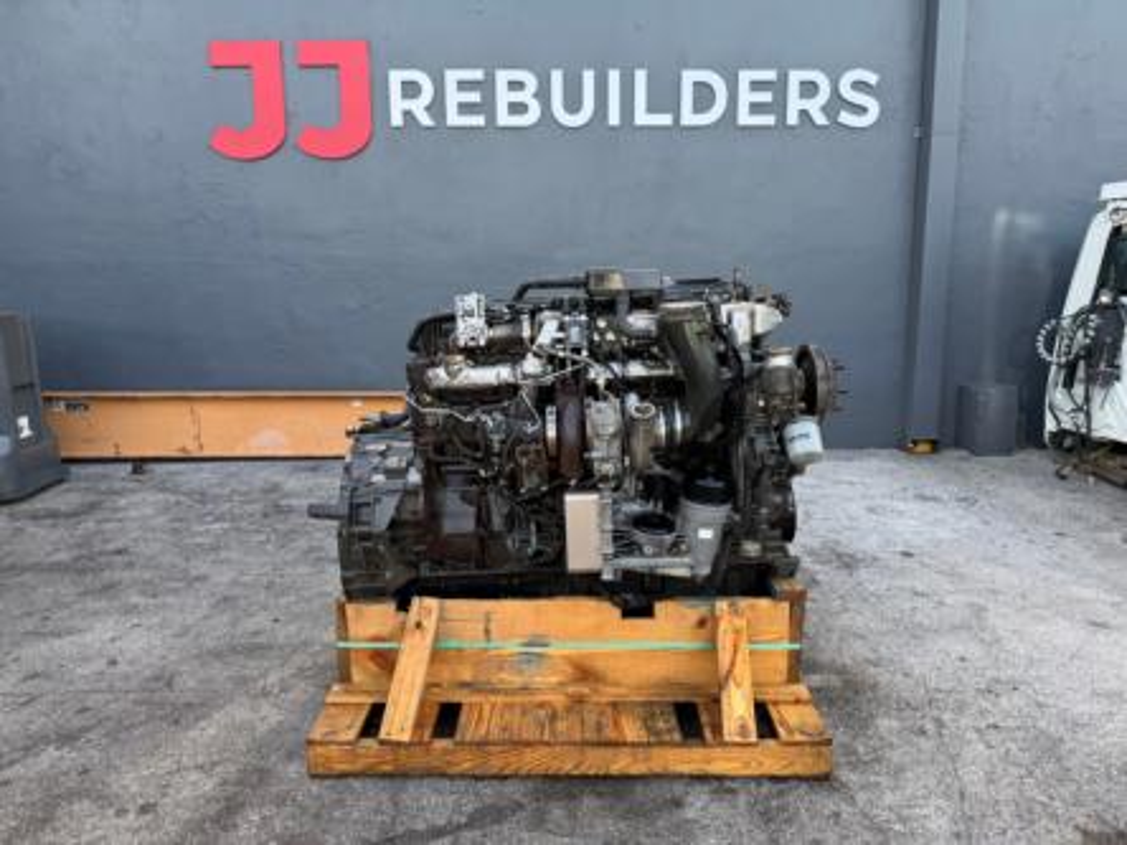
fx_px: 781
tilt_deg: -10.6
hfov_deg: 71.6
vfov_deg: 56.8
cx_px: 564
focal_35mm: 24
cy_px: 422
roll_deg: +0.9
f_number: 1.78
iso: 80
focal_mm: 6.76
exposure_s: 1/481
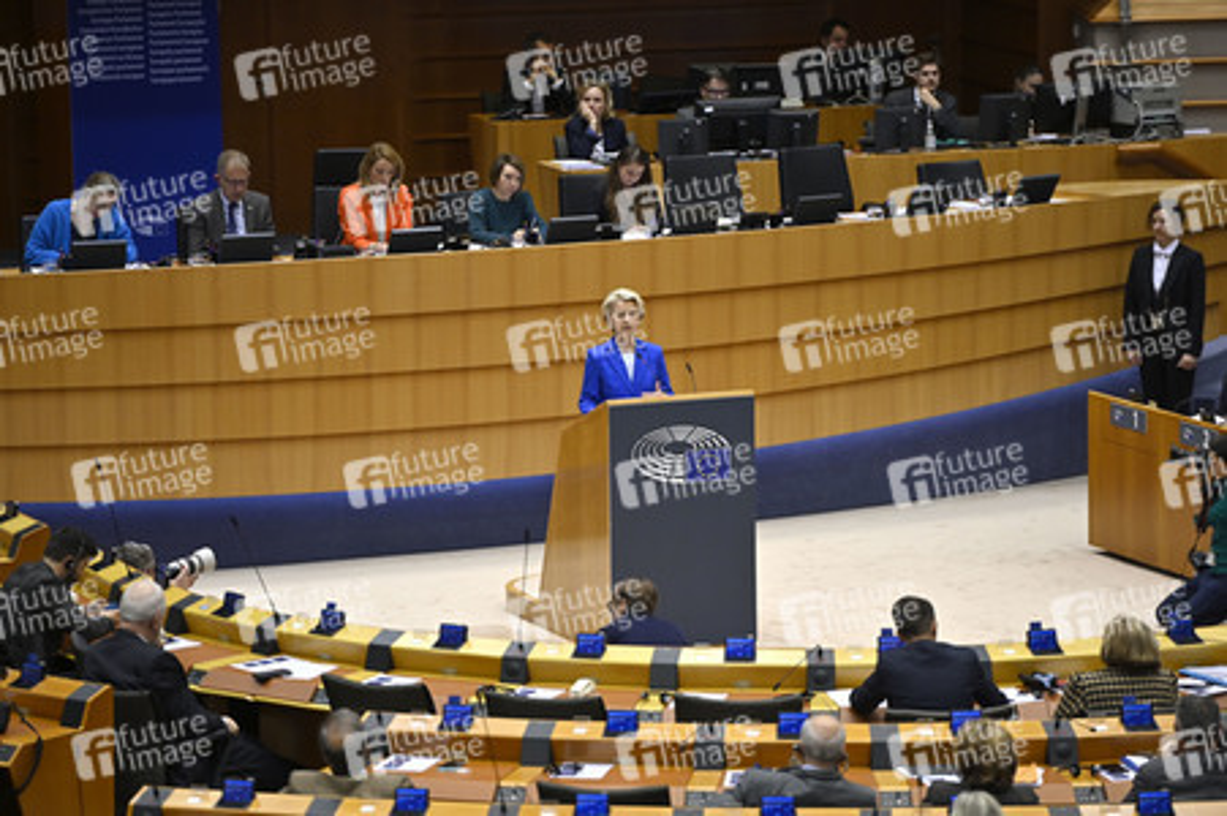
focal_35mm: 175
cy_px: 408
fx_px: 5960
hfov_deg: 11.8
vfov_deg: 7.8
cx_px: 614
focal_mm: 175
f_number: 2.8
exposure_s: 1/640
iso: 1000
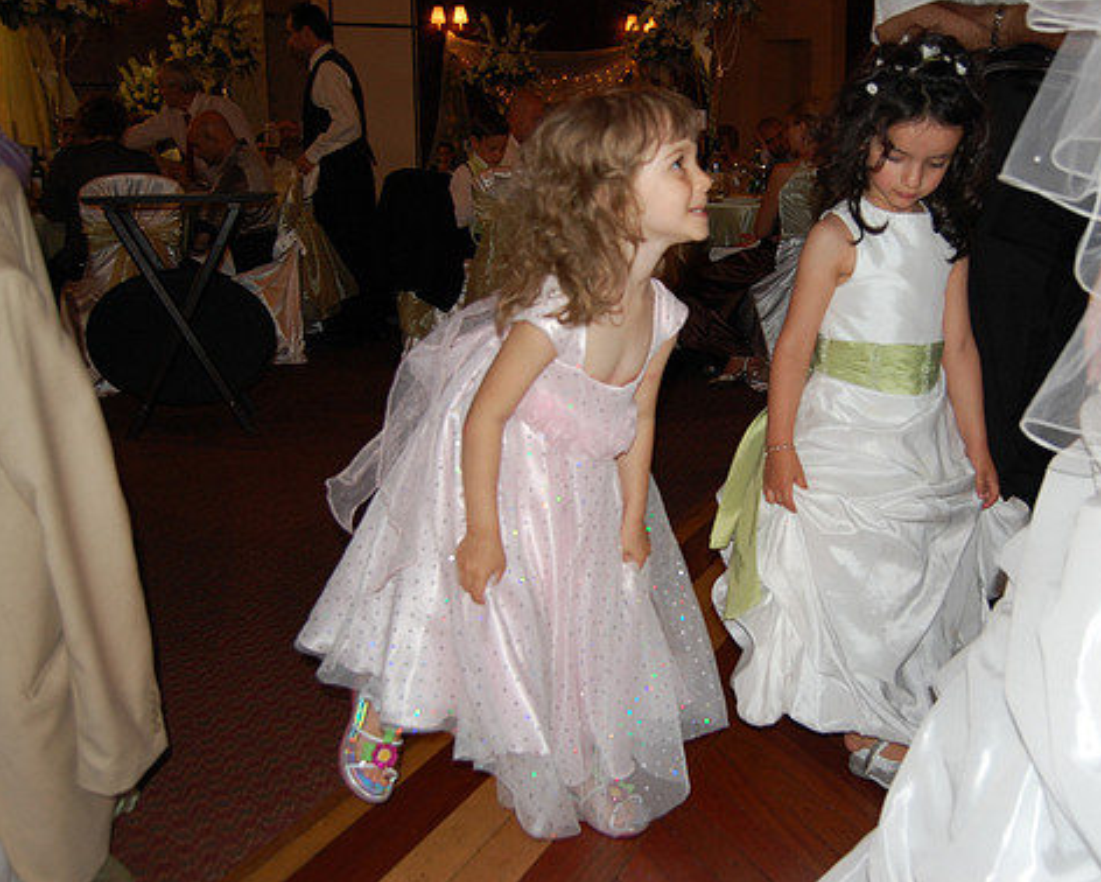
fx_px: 1239
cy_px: 439
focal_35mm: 38
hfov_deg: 47.7
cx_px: 655
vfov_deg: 39.2
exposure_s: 1/60
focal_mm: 22
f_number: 3.8
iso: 400
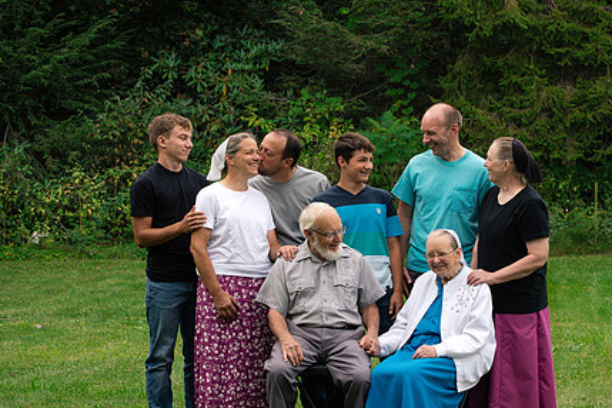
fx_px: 2091
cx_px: 338
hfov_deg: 16.6
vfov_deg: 11.1
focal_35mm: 123
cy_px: 257
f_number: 6.3
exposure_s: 1/320
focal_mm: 85
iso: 500
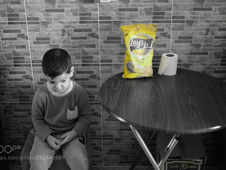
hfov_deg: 37.8
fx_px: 330
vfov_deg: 28.8
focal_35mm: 51
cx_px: 109
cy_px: 85
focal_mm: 31
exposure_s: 1/60
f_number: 4.2
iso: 3200
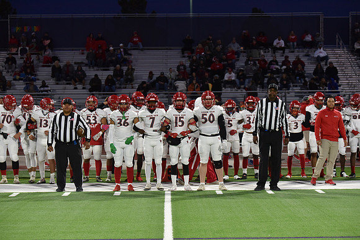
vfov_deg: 14.9
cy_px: 120
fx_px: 920
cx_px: 180
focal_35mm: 92
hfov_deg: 22.1
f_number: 2.8
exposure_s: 1/400
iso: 2000
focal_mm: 92
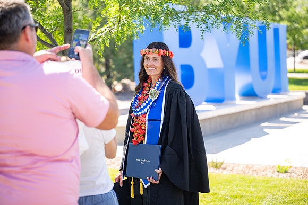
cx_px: 154
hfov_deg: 28.8
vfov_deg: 19.5
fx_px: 599
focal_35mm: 70
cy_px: 102
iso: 100
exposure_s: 1/250
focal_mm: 70
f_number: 2.8
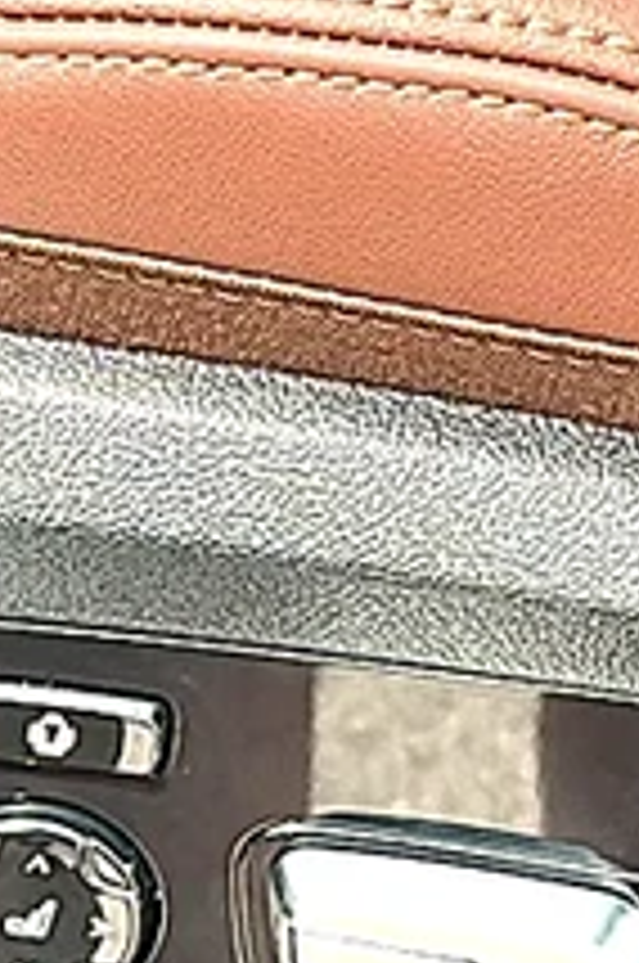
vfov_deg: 13.7
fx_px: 4006
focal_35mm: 150
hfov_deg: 9.1
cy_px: 371
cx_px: 256
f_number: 1.78
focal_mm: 6.86
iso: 80
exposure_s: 1/423
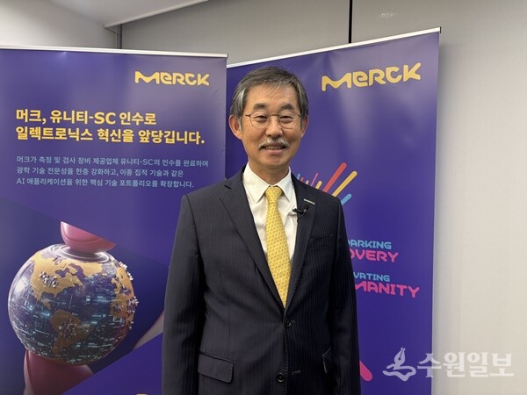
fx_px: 396
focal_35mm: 26
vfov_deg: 53.1
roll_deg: -1.7
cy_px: 198
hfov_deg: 67.3
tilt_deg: +0.4
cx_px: 264
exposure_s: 1/60
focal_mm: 5.96
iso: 80
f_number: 1.6
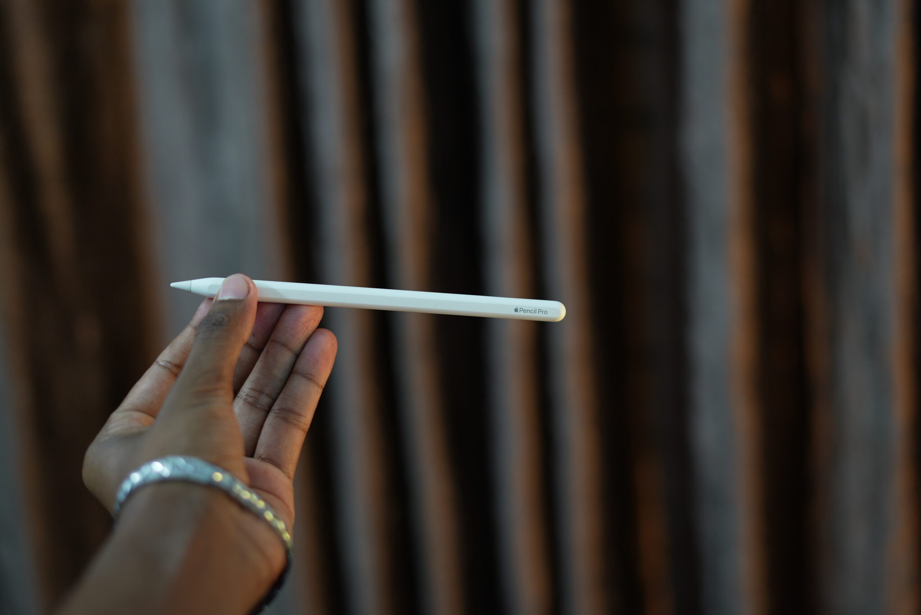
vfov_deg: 27.0
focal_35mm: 50
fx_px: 1280
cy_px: 308
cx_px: 460
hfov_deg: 39.6
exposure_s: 1/100
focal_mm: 50
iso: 320
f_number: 2.2
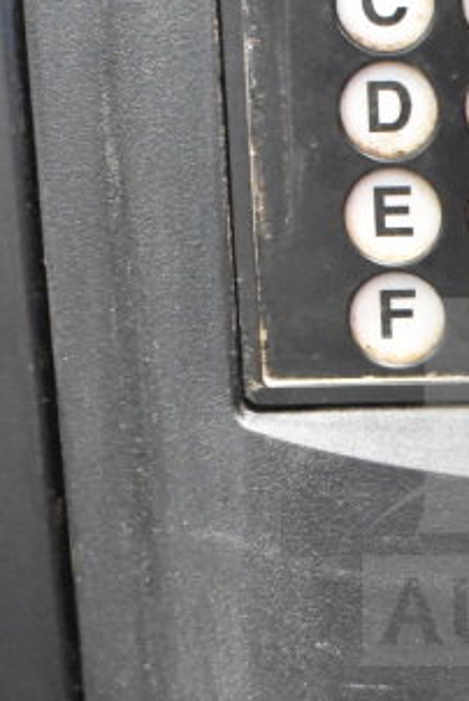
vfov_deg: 16.7
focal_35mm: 123
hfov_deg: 10.9
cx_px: 622
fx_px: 2388
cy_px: 482
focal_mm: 27
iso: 11400
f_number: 4
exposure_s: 1/40
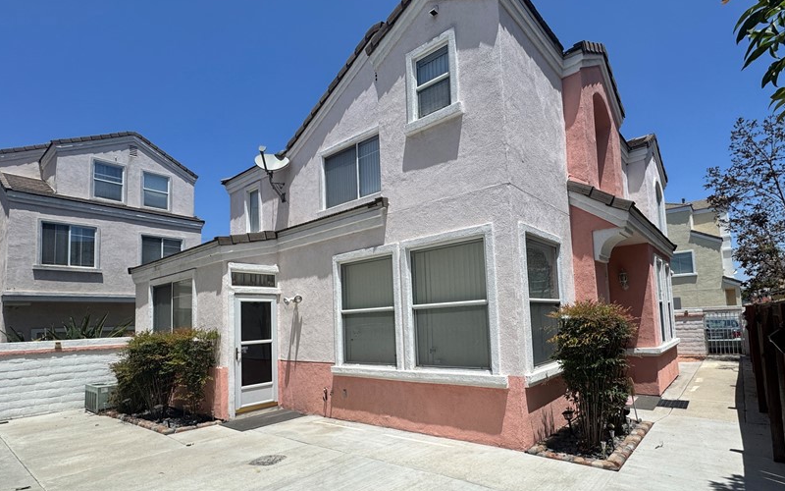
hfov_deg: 87.9
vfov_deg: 61.7
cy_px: 292
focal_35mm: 19
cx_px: 417
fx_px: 406
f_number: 2.2
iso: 50
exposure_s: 1/3906
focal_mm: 2.22
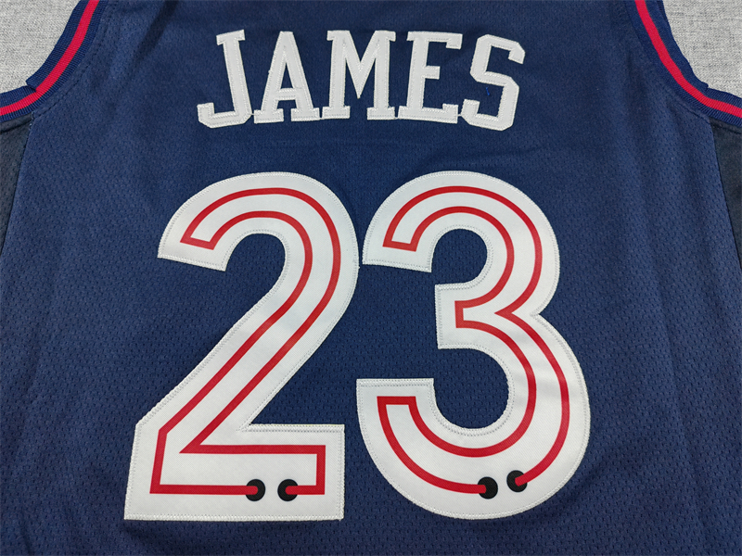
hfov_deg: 69.4
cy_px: 278
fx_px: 536
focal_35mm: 25
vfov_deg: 54.9
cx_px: 371
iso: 80
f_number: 1.9
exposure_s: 1/100
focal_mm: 5.3
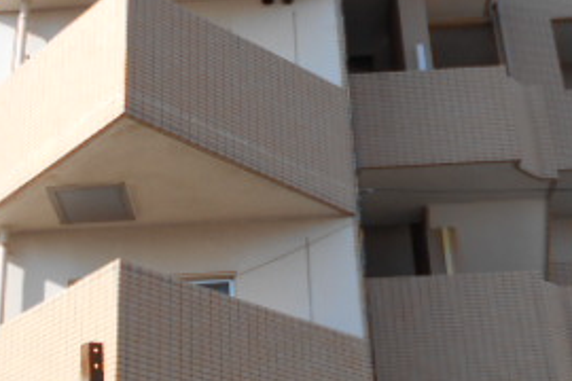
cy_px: 152
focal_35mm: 74
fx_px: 1176
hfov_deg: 27.3
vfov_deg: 18.4
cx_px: 244
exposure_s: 1/640
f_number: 3.4
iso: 80
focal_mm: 5.1
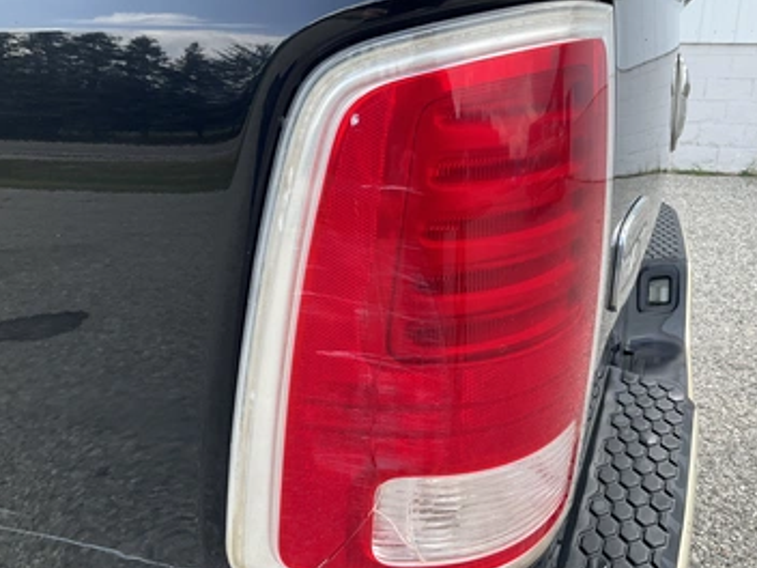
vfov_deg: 42.9
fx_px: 722
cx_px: 404
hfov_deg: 55.3
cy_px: 318
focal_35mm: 33
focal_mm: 3
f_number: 1.8
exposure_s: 1/397
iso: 25
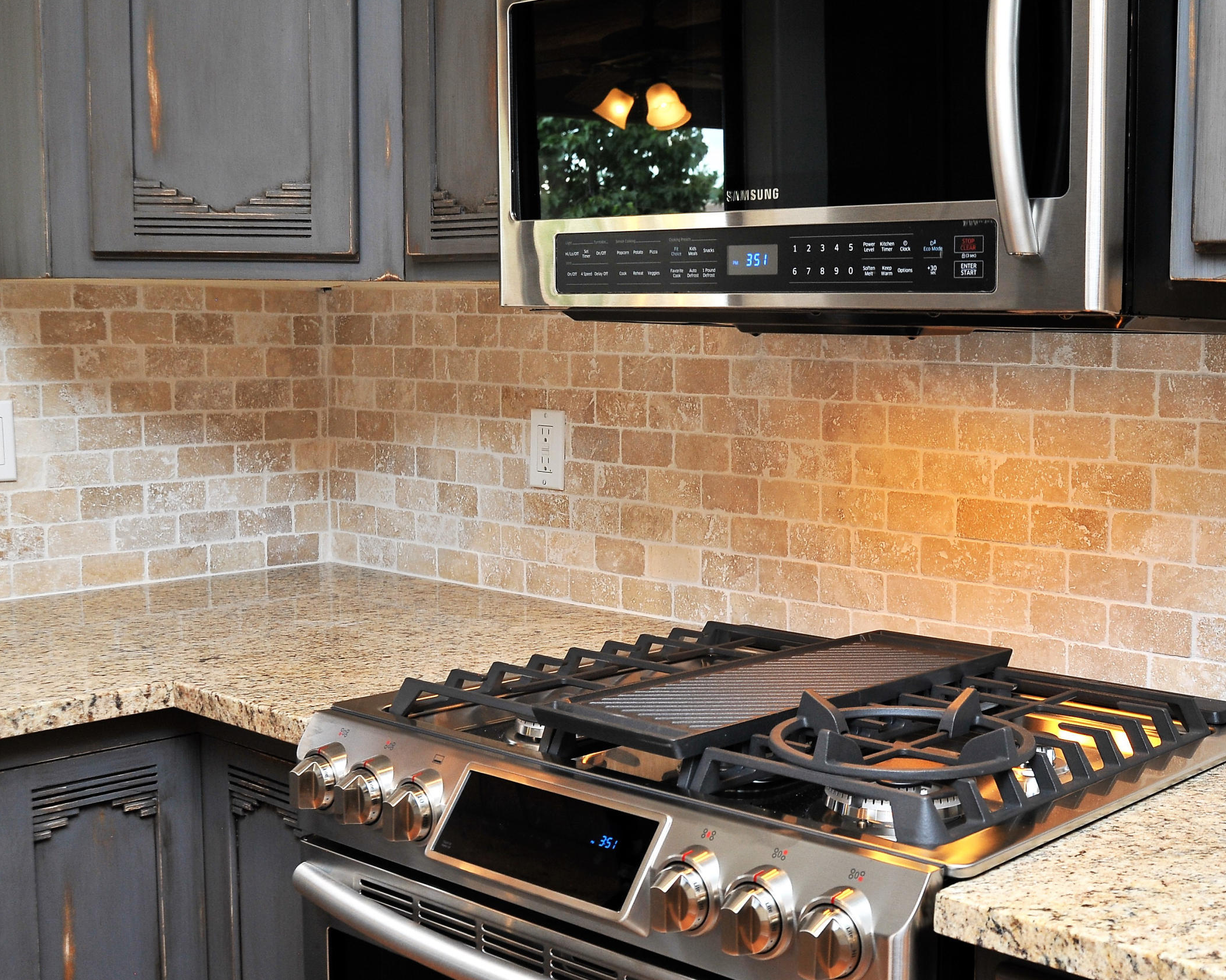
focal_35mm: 47
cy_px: 496
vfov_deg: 32.1
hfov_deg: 39.0
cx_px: 830
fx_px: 1705
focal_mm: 35
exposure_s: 1/40
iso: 800
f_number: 7.1
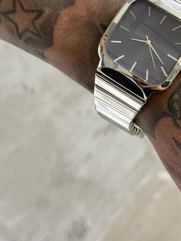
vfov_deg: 22.8
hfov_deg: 17.4
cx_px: 149
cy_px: 32
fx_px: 585
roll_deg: +22.1
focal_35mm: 84
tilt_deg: -42.9
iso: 160
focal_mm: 6.76
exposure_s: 1/60
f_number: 1.78
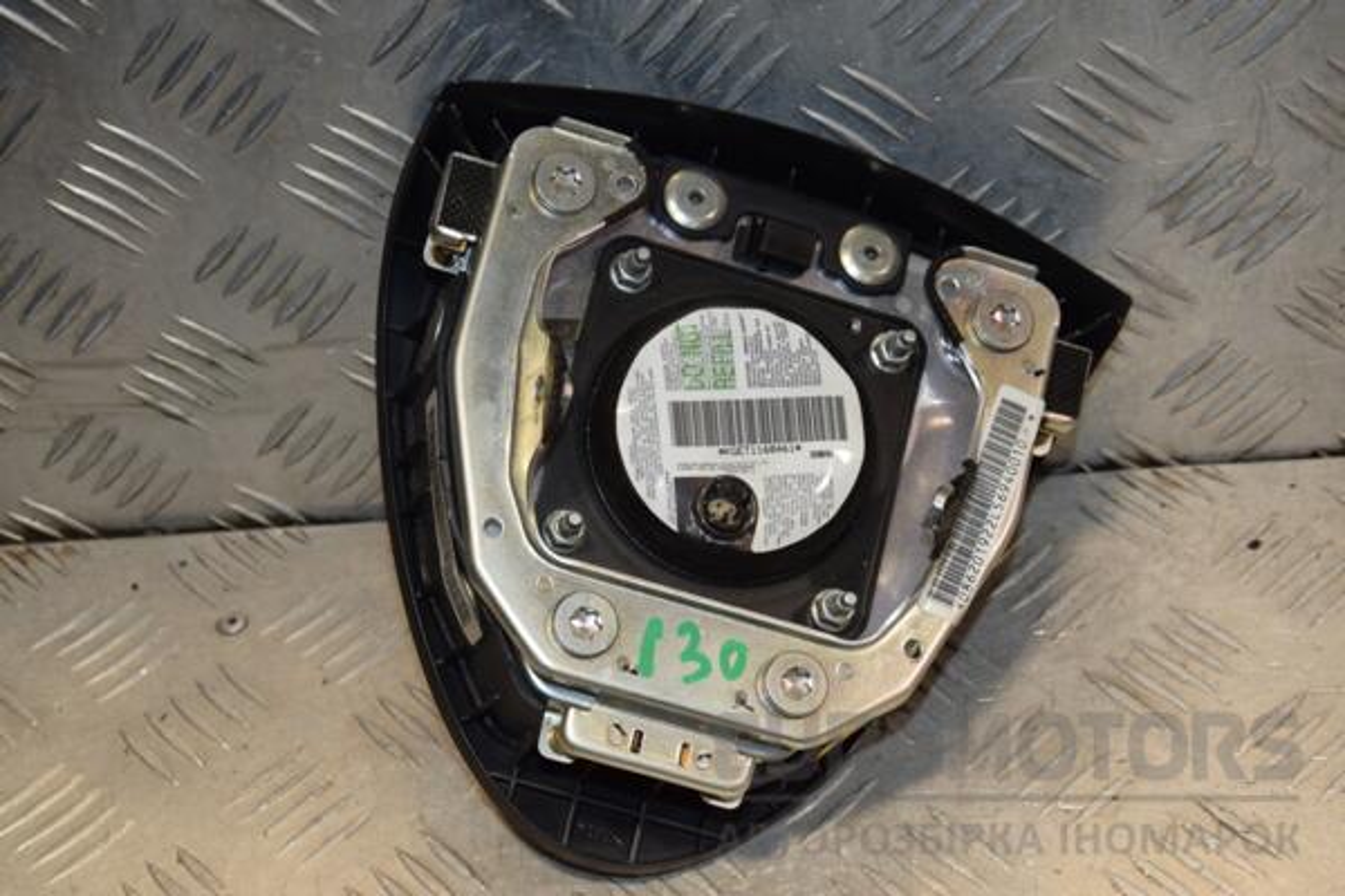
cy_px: 448
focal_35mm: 75
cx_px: 672
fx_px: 2802
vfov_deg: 18.2
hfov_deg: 27.0
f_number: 8
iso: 800
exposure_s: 1/200
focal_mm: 50
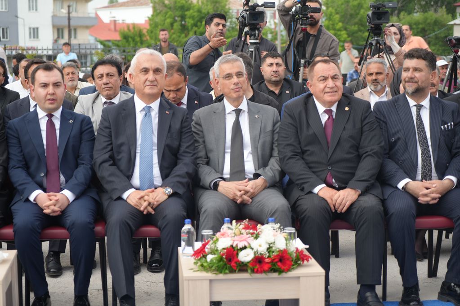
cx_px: 230
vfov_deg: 19.5
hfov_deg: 28.8
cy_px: 153
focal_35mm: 70
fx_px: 894
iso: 160
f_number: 4
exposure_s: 1/160
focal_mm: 70
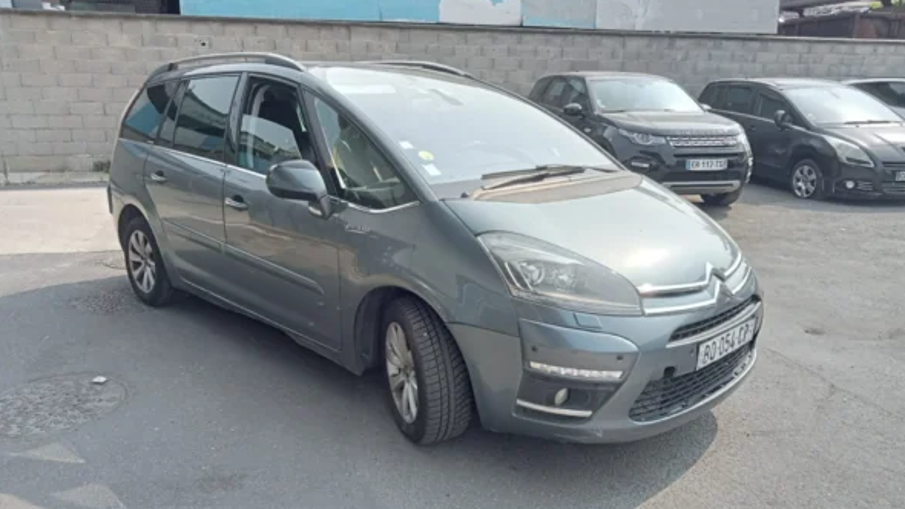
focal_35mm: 31
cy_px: 262
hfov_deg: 62.6
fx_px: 744
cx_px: 449
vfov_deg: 37.8
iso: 100
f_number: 2.2
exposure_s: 1/251
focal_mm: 3.46
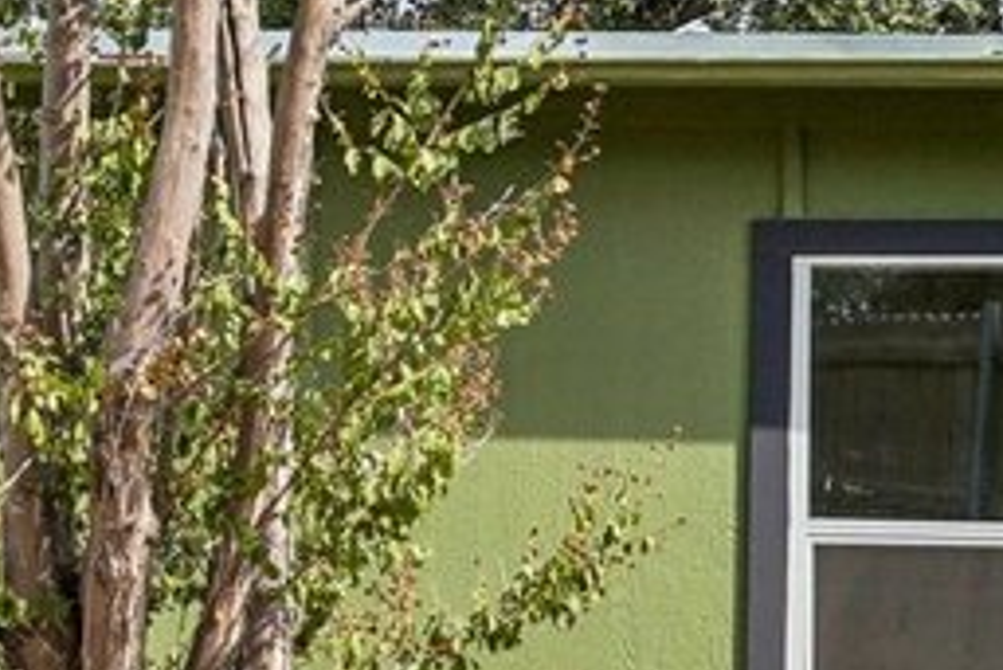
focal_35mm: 133
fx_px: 3707
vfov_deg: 10.3
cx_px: -1113
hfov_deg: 13.0
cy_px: 310
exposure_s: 1/250
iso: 100
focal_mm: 21
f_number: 8
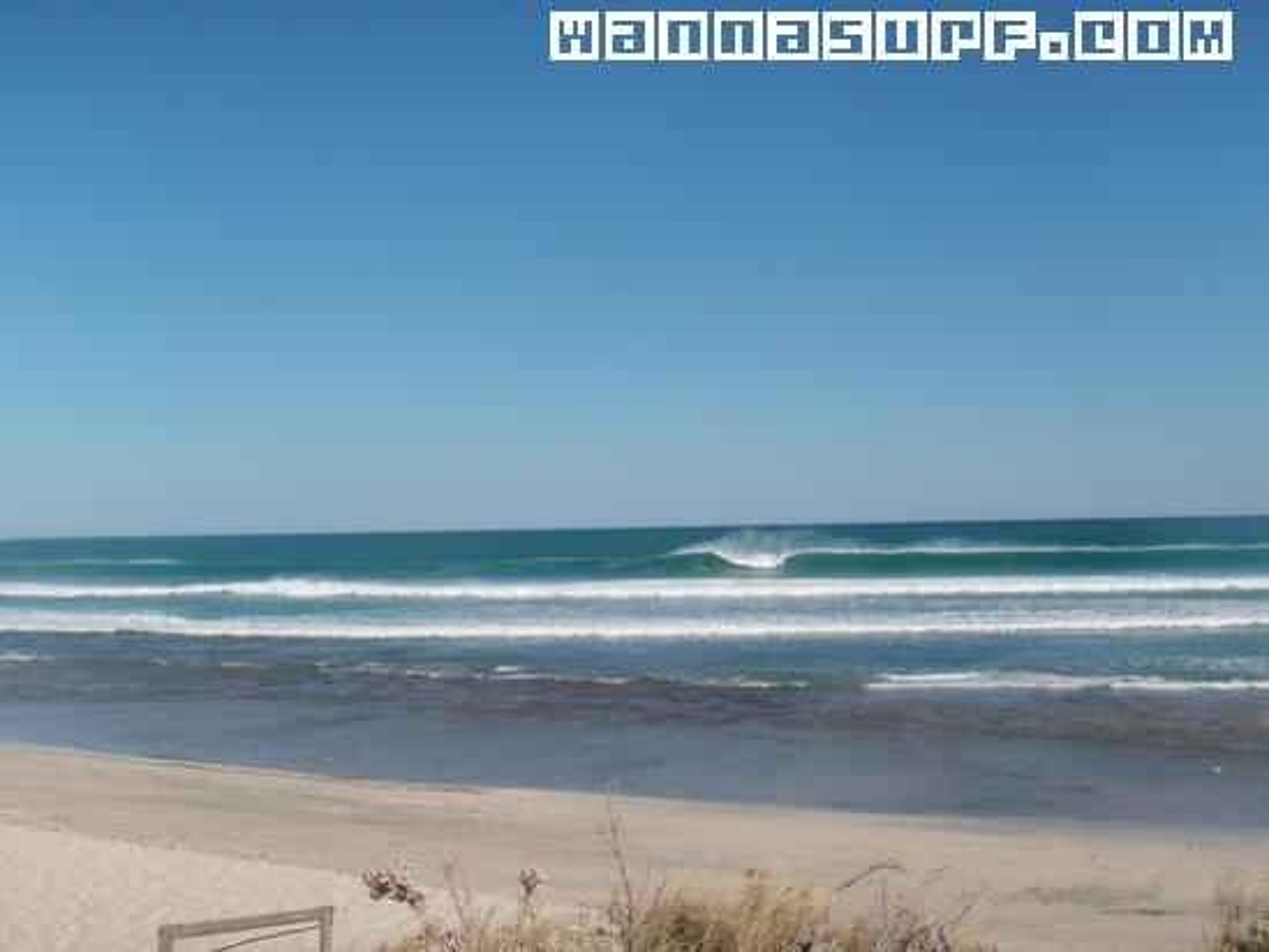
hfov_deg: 49.0
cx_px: 634
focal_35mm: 38
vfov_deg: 37.7
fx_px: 1393
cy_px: 476
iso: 80
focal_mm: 6.7
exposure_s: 1/500
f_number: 6.3
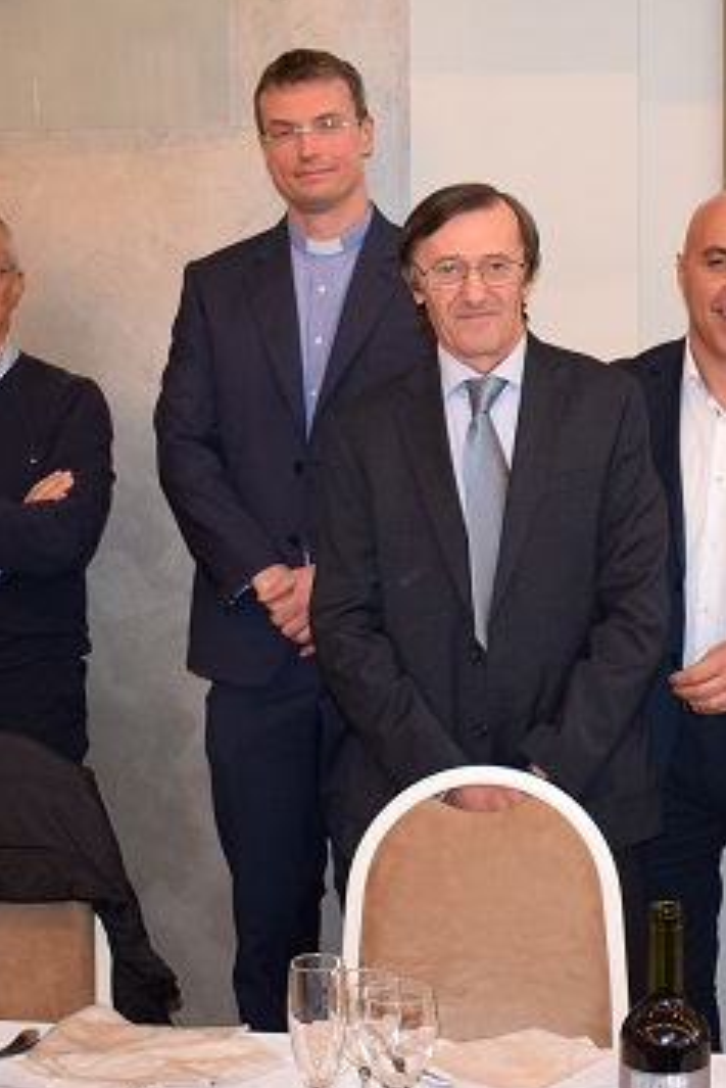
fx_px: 2145
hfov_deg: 19.1
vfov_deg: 28.4
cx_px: 505
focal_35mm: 71
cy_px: 449
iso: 1250
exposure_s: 1/60
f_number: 3.8
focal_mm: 24
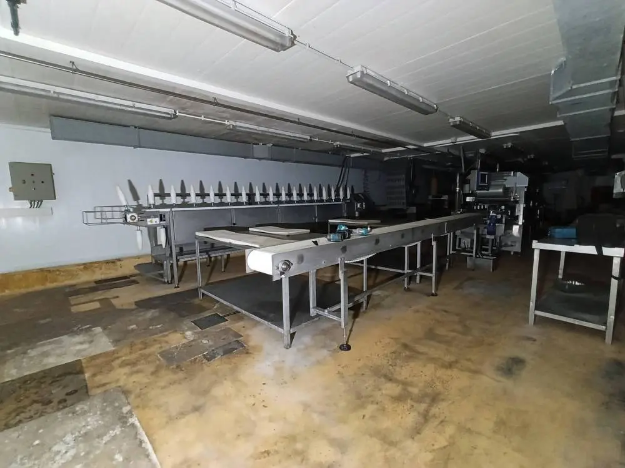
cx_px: 312
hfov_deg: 98.2
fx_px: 271
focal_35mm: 15
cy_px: 234
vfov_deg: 81.7
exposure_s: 1/33.3
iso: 800
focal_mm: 1.65
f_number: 2.2
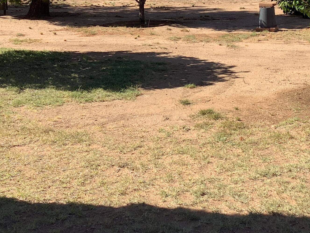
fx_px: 627
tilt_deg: -7.6
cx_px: 223
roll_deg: +1.8
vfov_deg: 20.7
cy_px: 35
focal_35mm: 70
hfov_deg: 27.5
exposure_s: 1/1058
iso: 25
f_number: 2.4
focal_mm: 3.3
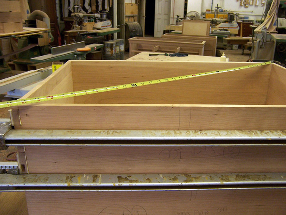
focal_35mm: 33
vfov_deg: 42.9
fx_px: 273
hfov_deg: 55.4
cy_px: 108
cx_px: 143
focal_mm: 5.5
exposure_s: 1/30
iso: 140
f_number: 3.4
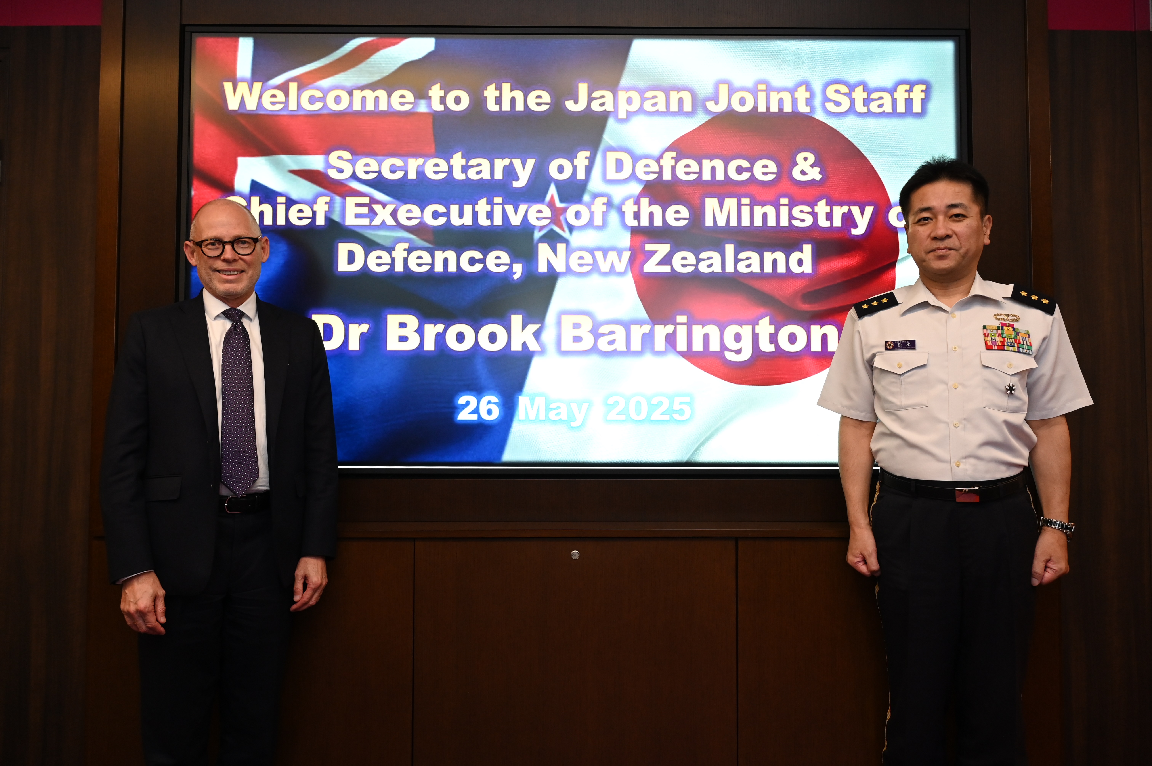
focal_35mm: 24
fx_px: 767
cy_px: 383
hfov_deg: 73.8
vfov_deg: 53.1
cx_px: 576
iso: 2000
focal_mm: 24
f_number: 4
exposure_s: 1/160
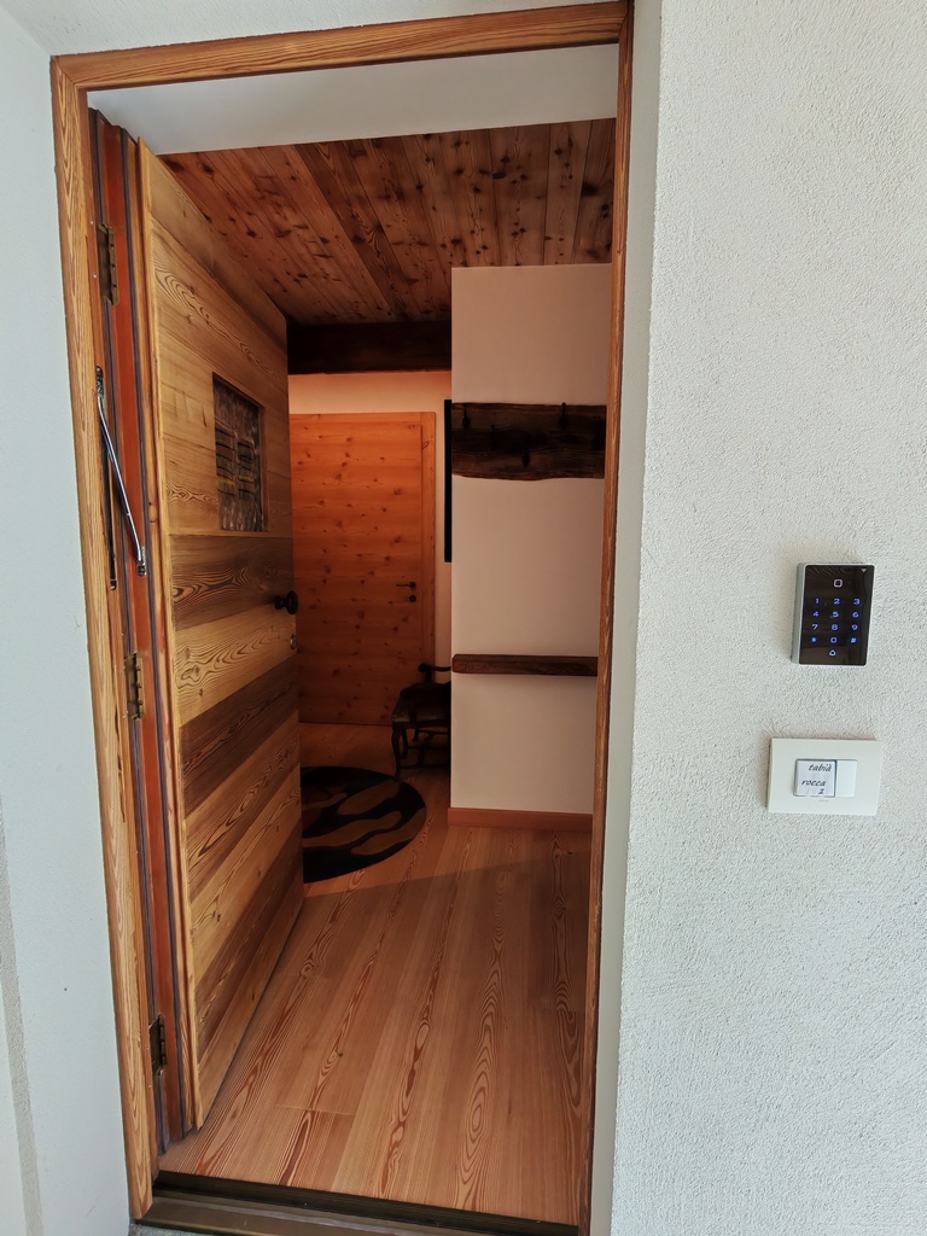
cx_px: 464
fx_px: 607
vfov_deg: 91.0
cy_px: 618
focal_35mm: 17
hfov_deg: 74.7
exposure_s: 1/130
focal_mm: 1.96
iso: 50
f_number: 2.2
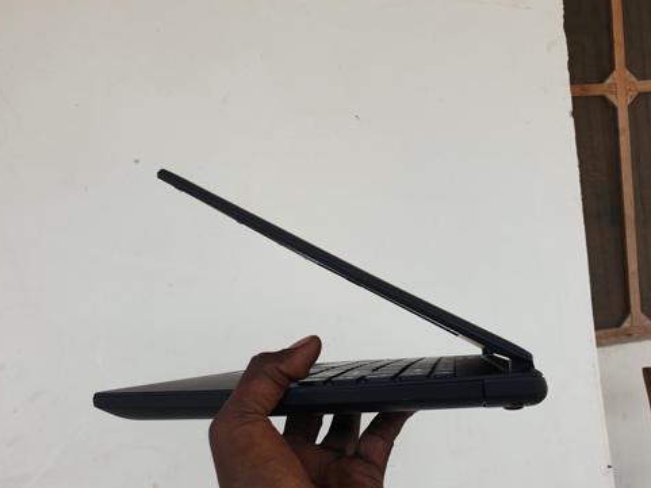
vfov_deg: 51.4
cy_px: 243
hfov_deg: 65.3
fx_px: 508
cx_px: 319
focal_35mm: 27
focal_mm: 4.3
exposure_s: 1/471
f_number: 2.4
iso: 50
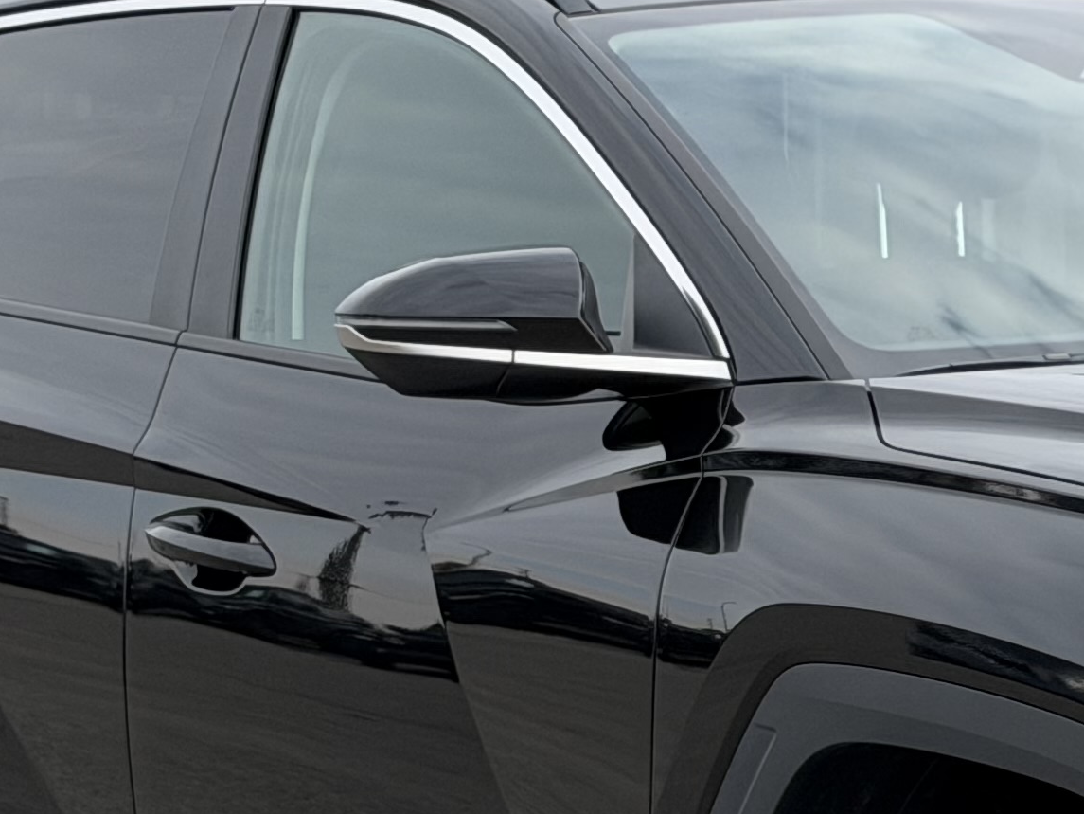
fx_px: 5293
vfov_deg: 8.8
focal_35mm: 169
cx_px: 1087
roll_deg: +0.0
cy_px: 530
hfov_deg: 11.6
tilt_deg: -3.2
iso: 80
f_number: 1.78
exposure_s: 1/2146
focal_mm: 6.76
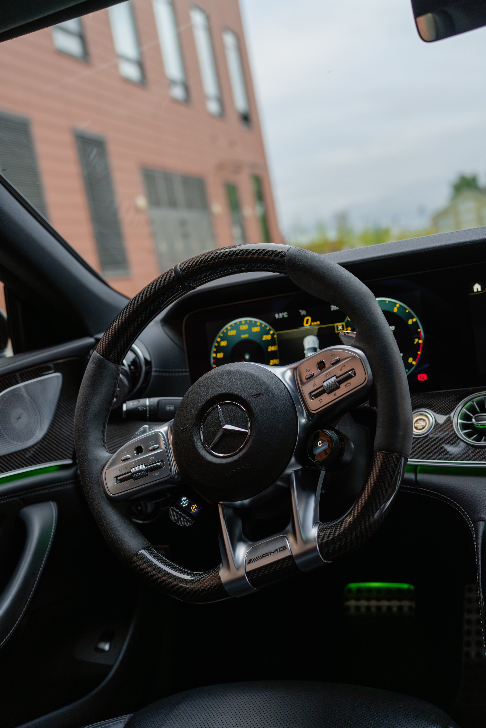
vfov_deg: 48.5
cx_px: 243
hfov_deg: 33.4
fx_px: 810
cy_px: 364
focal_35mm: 40
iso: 800
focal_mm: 40
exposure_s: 1/125
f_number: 4
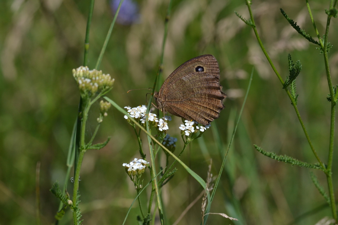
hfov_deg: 7.4
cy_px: 112
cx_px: 169
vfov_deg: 5.0
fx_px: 2605
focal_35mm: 278
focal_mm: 185
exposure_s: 1/1600
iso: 400
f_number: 6.3
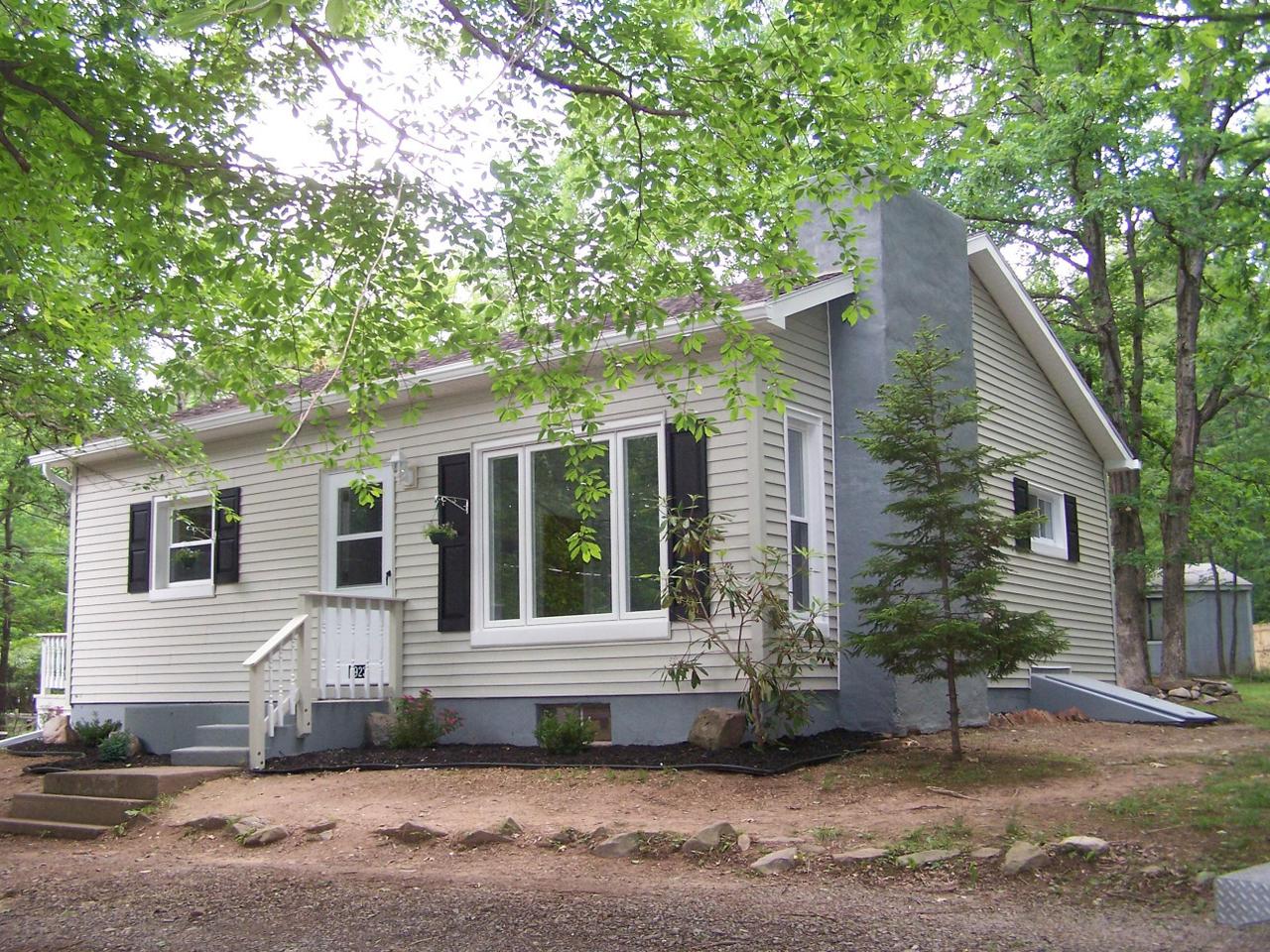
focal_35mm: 38
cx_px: 635
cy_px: 476
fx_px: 1394
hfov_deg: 49.0
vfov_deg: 37.7
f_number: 2.8
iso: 140
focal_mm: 6.3
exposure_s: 1/125
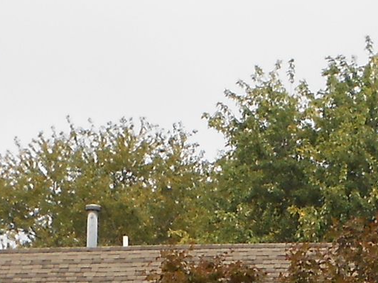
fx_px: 1638
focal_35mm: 150
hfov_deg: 13.0
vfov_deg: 9.4
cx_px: 354
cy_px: 514
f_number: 3.5
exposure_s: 1/250
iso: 80
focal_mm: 4.6
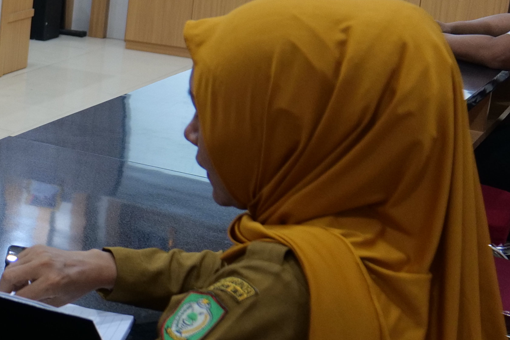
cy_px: 29
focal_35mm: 79
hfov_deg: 19.5
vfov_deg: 17.0
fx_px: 1119
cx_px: -394
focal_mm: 22
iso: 1000
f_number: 3.6
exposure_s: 1/60
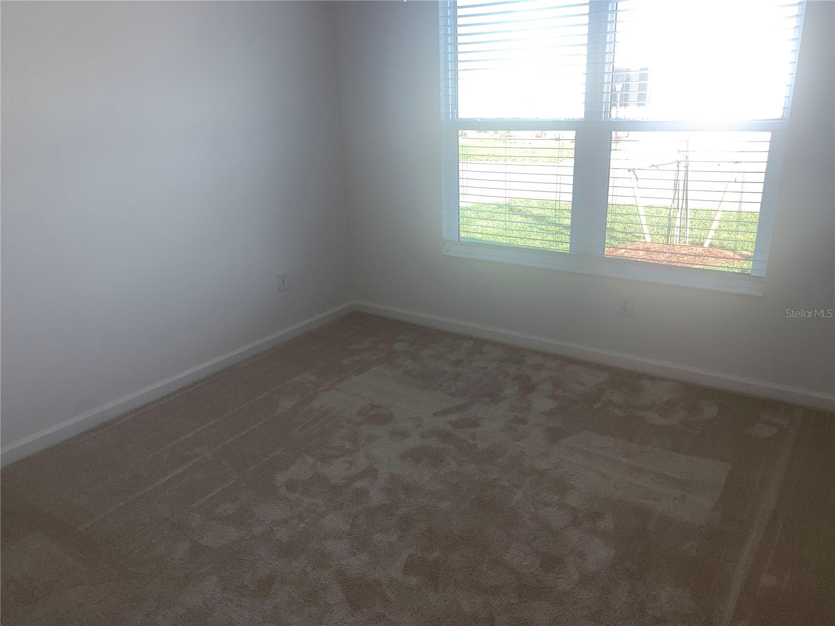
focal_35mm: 26
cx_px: 418
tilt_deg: -17.9
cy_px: 313
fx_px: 627
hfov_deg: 67.3
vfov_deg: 53.1
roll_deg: +1.2
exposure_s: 1/123
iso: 25
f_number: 1.8
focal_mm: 4.25
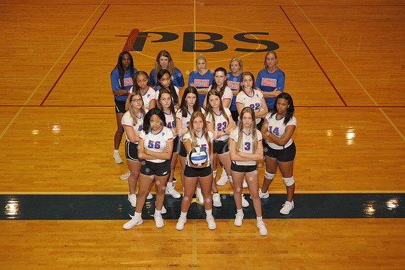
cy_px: 135
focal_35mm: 46
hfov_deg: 42.8
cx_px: 202
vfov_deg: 29.2
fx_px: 517
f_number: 6.3
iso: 800
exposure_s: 1/60
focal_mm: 46
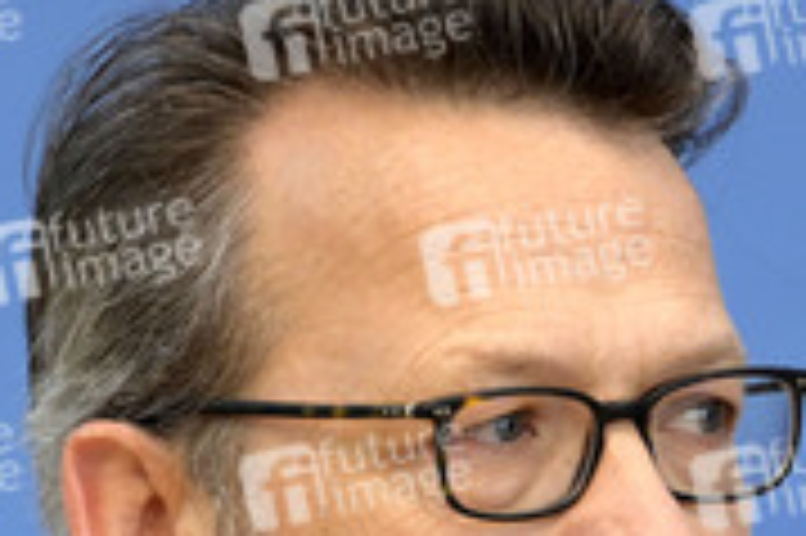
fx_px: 11810
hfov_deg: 3.9
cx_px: 417
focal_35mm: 528
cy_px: 590
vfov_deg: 2.6
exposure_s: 1/500
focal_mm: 210
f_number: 5.6
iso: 4000
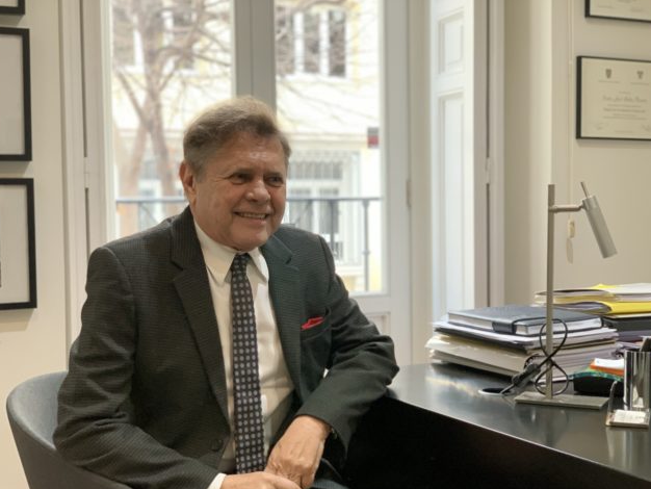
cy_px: 253
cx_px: 321
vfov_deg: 27.0
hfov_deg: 35.5
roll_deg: +0.7
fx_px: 1016
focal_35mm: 54
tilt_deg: -2.4
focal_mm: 6
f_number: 2.4
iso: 160
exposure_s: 1/50
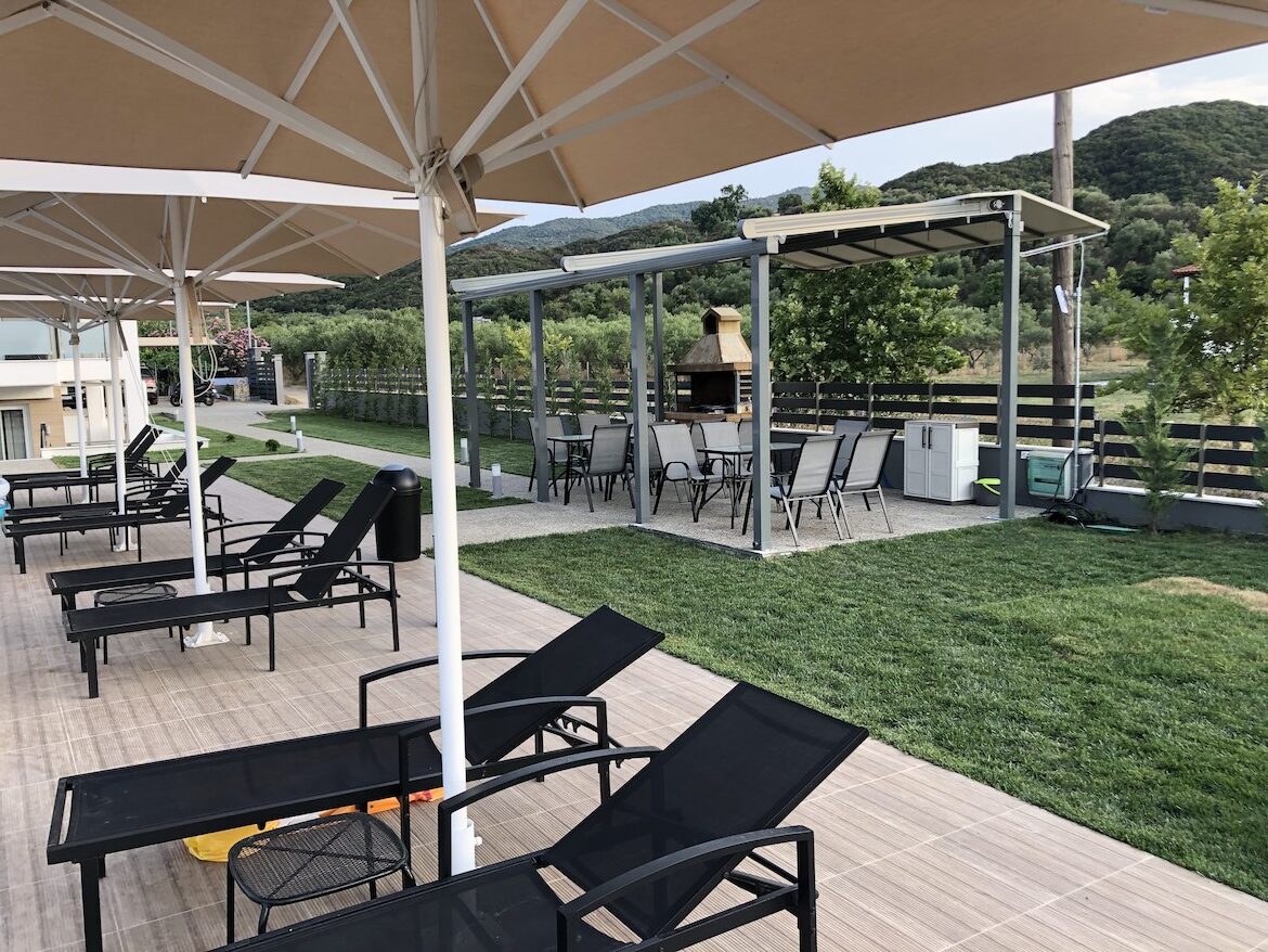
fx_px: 1026
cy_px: 476
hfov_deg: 63.4
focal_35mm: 28
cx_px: 634
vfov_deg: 49.8
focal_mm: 4
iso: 20
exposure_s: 1/224
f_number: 1.8
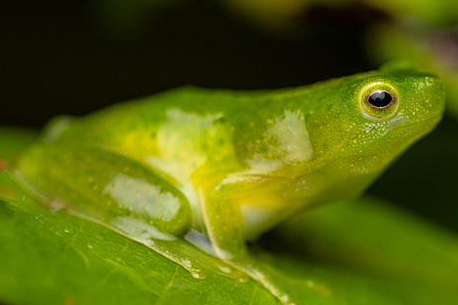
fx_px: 2252
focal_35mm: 177
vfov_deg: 7.8
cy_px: 233
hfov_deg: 11.6
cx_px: 310
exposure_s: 1/200
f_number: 11
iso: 100
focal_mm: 105
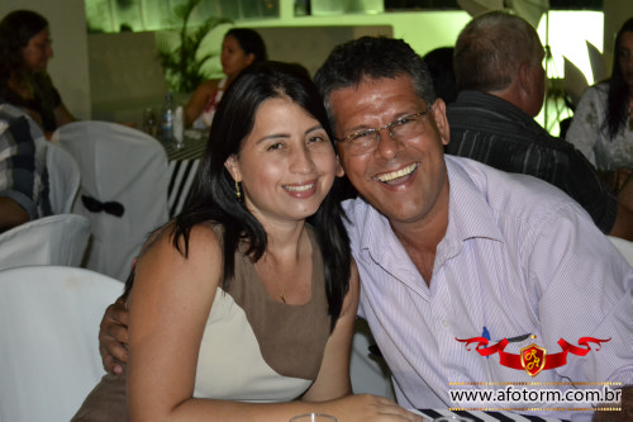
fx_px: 1186
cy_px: 211
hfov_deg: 29.9
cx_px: 316
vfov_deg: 20.1
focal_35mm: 68
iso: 3200
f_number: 5.3
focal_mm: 45
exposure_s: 1/60
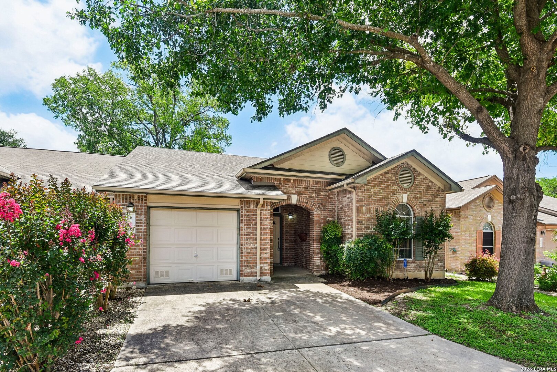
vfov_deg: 70.4
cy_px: 186
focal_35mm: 17
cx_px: 278
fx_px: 263
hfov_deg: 93.3
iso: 400
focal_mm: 17
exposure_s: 1/250
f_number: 8
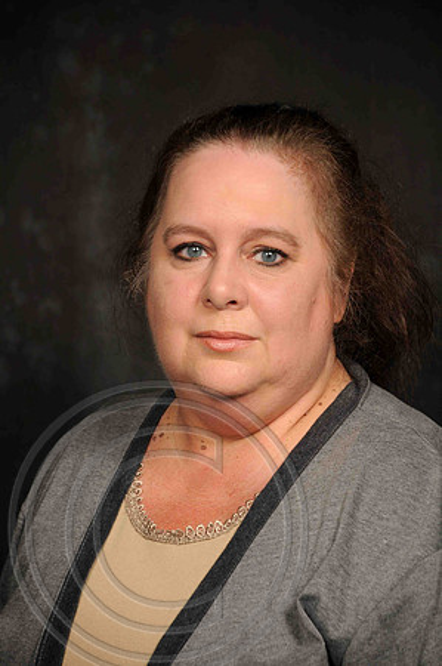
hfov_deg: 6.8
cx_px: 221
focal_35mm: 202
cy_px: 333
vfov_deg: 10.2
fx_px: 3738
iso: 200
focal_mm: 135
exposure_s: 1/40
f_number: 5.6
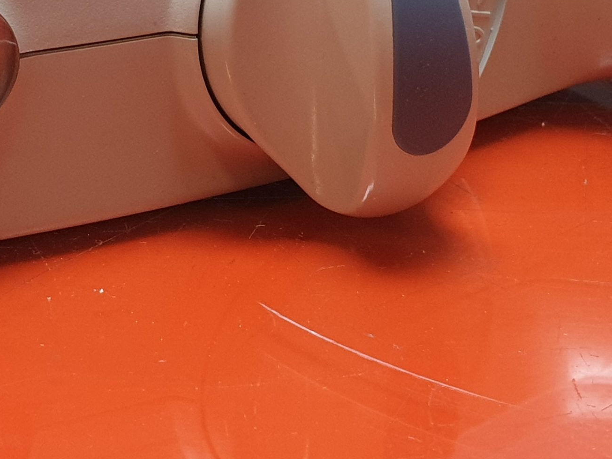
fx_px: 902
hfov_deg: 37.1
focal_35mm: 51
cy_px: 47
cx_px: 200
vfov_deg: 27.5
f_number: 2.4
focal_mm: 4.3
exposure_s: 1/50
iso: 200
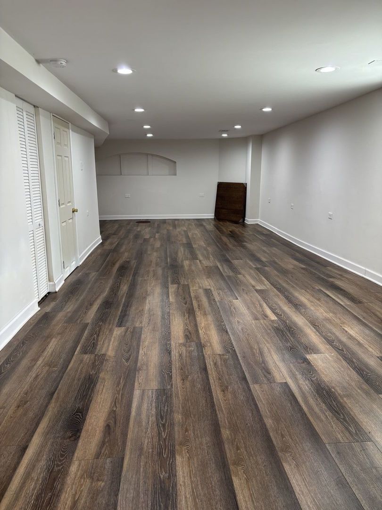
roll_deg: -0.6
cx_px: 191
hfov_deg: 53.1
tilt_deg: -12.2
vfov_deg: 67.3
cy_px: 255
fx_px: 383
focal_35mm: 26
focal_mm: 5.96
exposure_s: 1/60
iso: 100
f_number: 1.6
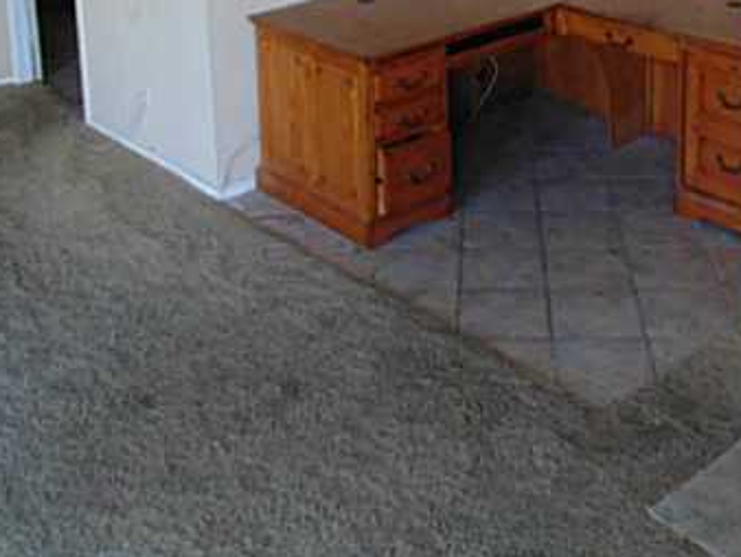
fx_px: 1114
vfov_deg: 25.4
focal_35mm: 52
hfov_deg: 36.5
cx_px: 480
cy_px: -96
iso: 400
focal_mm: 4
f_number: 3.1
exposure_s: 1/40
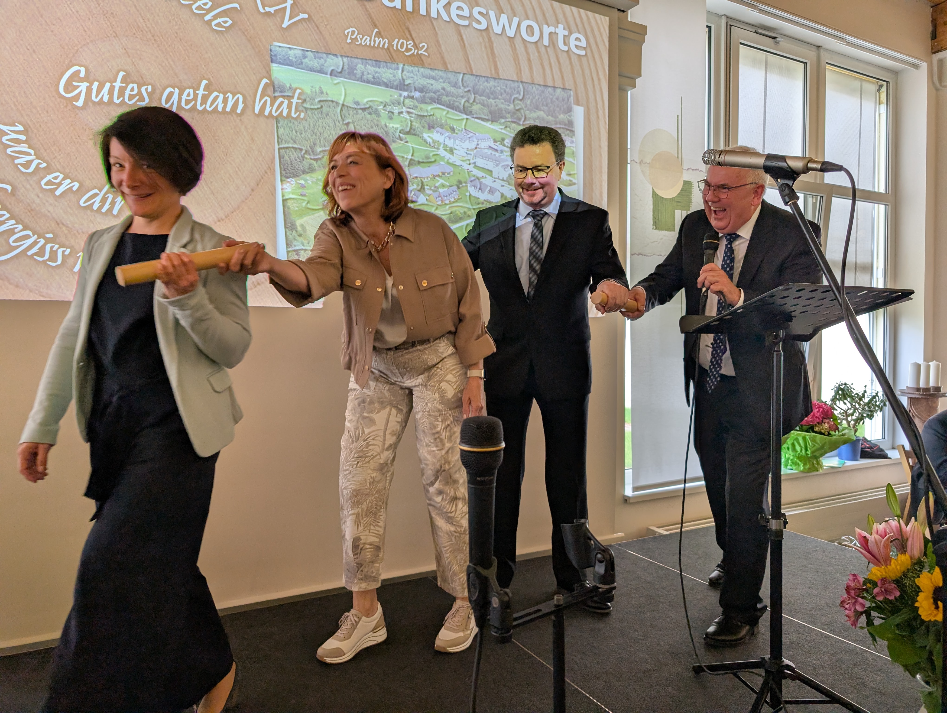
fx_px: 658
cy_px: 356
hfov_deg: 71.5
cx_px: 474
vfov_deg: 56.9
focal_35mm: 24
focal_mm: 6.9
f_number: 1.68
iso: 59
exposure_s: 1/120
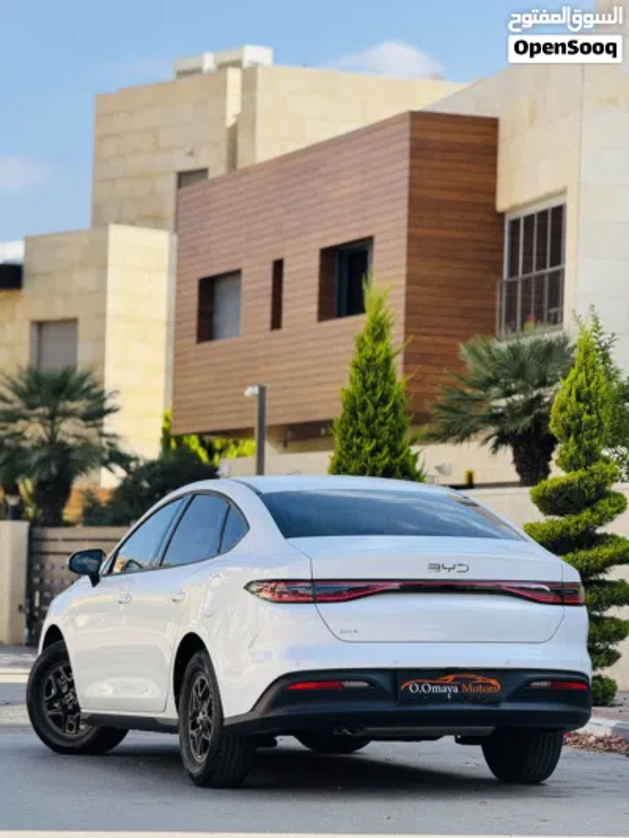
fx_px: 2906
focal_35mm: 120
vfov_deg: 16.4
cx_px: 314
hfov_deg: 12.4
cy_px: 419
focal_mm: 15.66
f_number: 2.8
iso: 50
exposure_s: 1/707
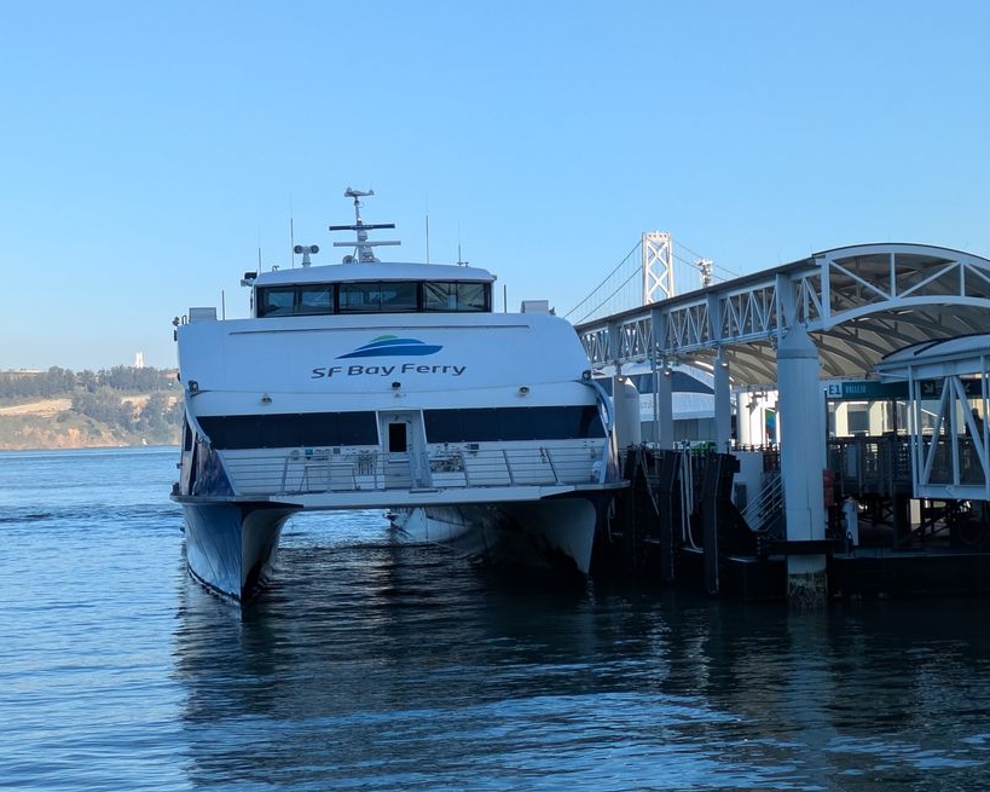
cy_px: 367
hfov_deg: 26.1
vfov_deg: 21.0
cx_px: 516
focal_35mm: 73
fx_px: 2139
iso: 51
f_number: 1.89
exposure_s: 1/1736
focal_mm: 5.43
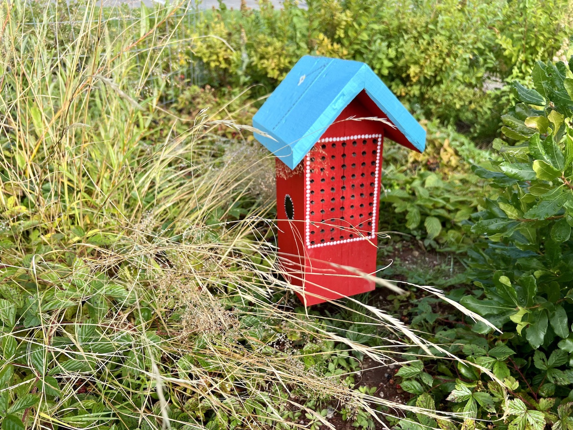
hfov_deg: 67.3
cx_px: 286
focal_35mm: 26
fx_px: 430
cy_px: 215
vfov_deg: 53.1
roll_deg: -5.4
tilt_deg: -26.2
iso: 50
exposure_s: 1/1147
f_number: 1.5
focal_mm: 5.7
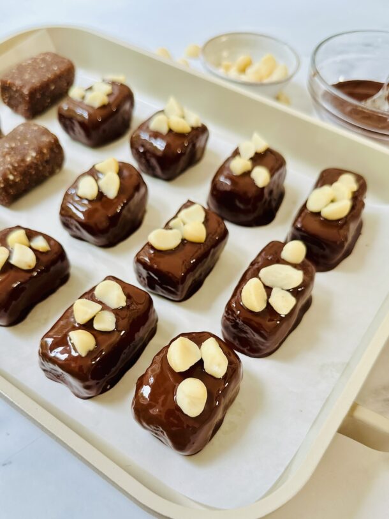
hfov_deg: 56.8
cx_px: 194
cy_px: 260
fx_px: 360
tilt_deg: -55.1
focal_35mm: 24
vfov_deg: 71.6
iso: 160
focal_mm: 6.86
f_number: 1.78
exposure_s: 1/121
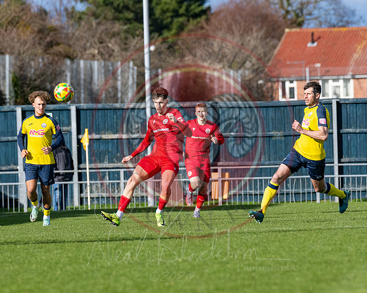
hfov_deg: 4.1
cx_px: 242
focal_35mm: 469
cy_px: 146
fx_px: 5092
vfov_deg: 3.3
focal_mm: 200
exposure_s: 1/6400
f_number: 4
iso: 400
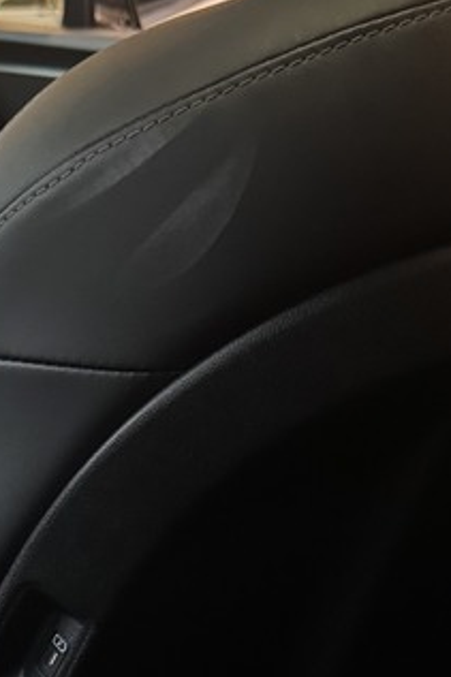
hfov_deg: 15.7
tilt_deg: -22.8
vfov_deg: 23.7
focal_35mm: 82
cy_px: 679
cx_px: -154
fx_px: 1542
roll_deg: +0.2
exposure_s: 1/60
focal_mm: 6.76
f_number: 1.78
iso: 640
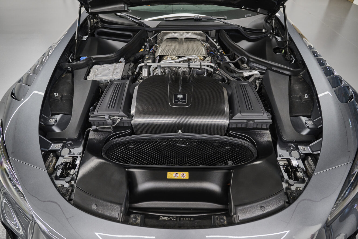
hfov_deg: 73.7
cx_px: 179
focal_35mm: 24
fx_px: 239
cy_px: 120
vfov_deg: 53.1
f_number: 4
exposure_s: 1/30
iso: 1600
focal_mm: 24
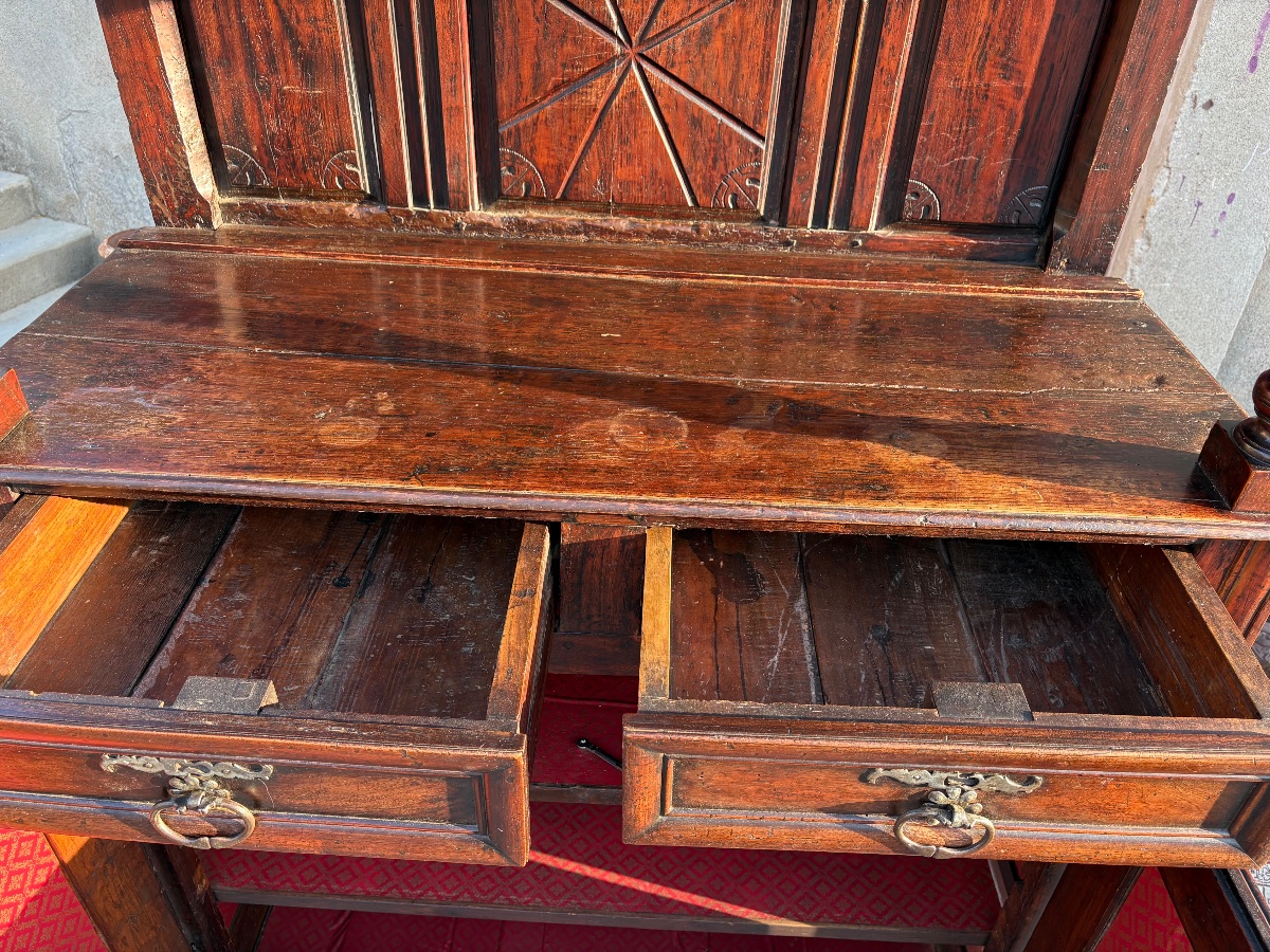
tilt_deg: -35.0
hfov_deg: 67.3
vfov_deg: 53.1
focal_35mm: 26
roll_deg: -2.2
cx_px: 635
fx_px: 954
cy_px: 476
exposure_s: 1/121
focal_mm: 5.96
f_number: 1.6
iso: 64
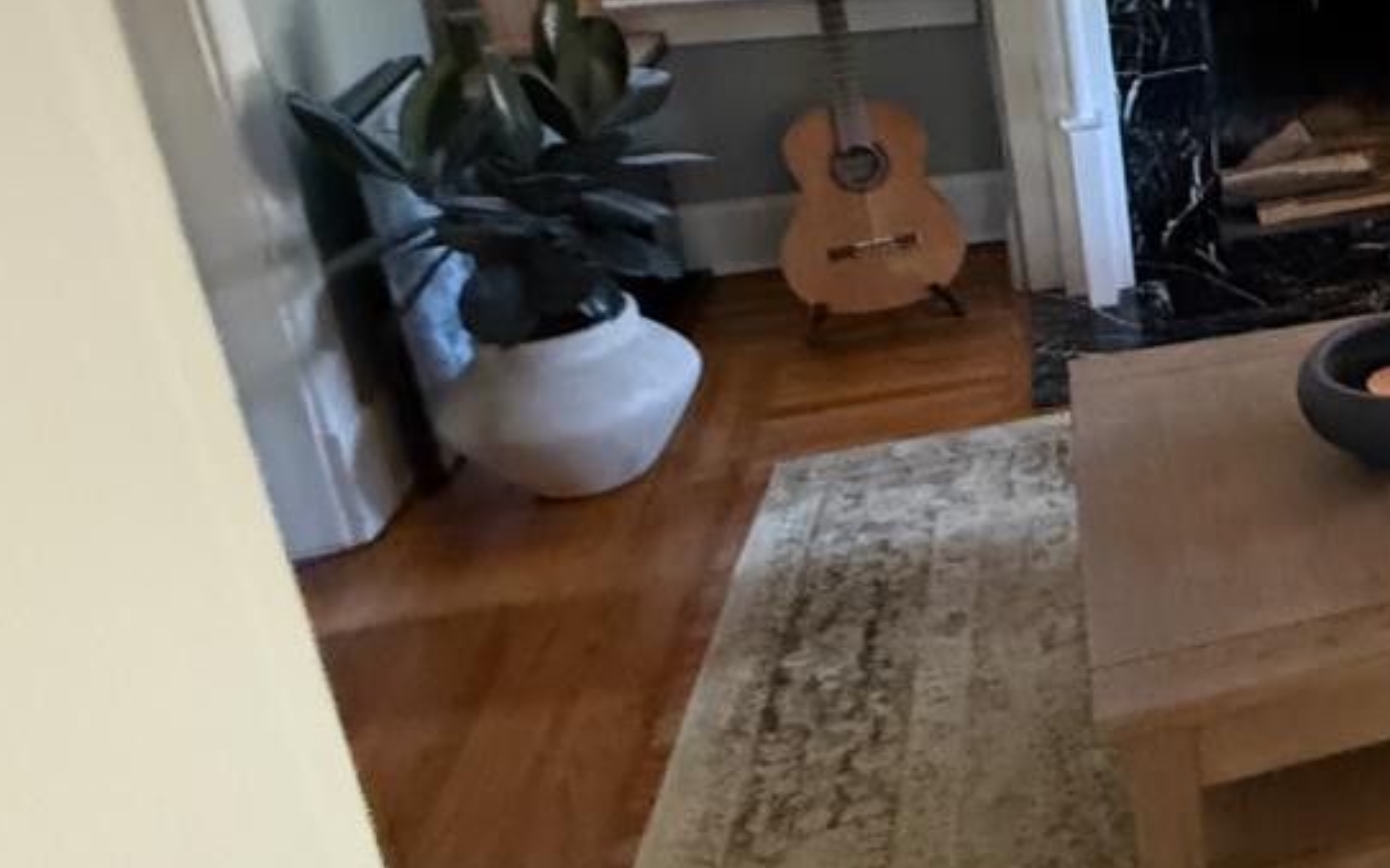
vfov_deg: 30.1
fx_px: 1553
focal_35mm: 41
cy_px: 122
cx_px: 1702
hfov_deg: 36.3
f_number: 2.2
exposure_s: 1/59
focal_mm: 2.22
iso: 800
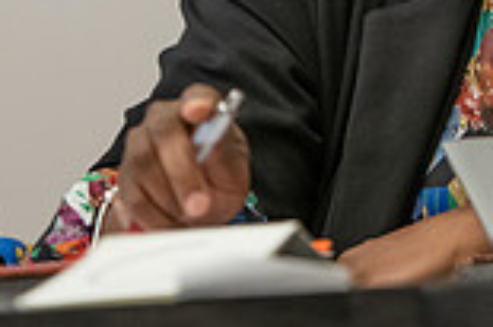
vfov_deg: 2.9
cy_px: -246
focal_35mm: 468
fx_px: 6402
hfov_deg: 4.4
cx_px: 452
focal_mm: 125
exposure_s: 1/200
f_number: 2.8
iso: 1000
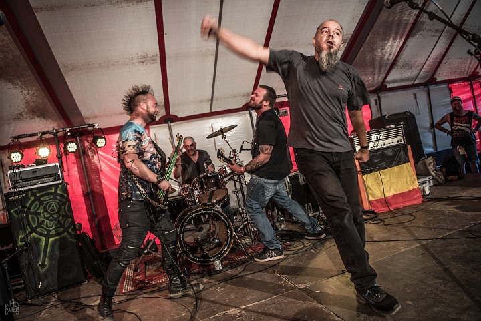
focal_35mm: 24
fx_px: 321
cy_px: 160
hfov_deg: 73.7
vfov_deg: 53.2
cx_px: 240
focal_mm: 24
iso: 640
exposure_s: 1/100
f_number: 2.8
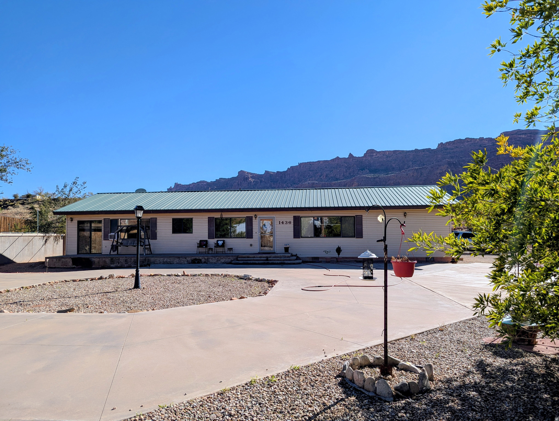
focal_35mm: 24
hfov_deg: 71.5
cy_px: 210
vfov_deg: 56.9
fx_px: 388
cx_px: 280
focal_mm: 6.81
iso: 45
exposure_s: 1/1984
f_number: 1.85
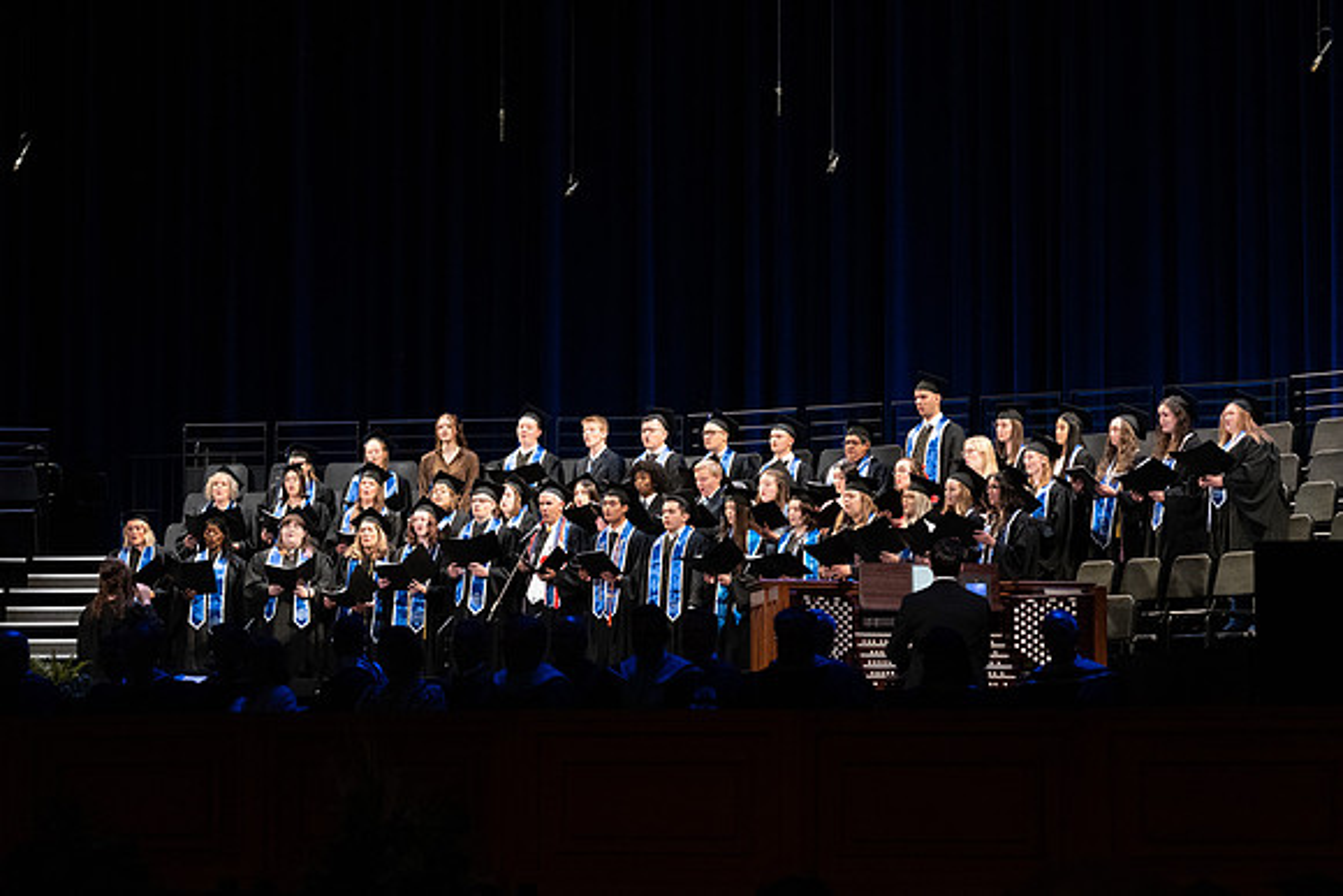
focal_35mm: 122
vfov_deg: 11.3
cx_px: 648
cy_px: 364
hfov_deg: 16.8
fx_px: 4544
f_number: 3.5
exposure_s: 1/320
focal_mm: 100
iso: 3200
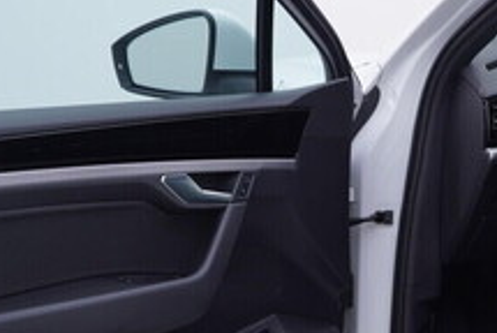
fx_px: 1272
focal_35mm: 92
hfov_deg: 21.7
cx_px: 421
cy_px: 276
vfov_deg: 14.8
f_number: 4
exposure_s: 1/60
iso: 125
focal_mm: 24
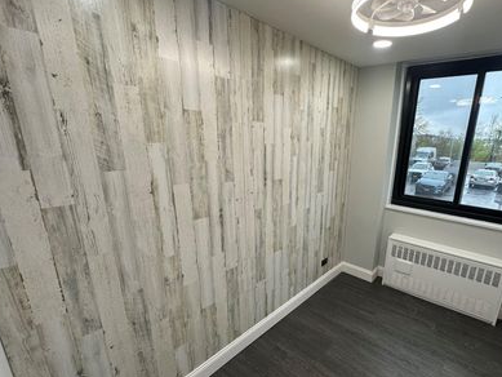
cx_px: 302
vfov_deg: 71.4
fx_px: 261
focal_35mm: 18
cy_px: 210
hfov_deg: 86.6
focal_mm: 2.22
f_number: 2.2
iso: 100
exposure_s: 1/120
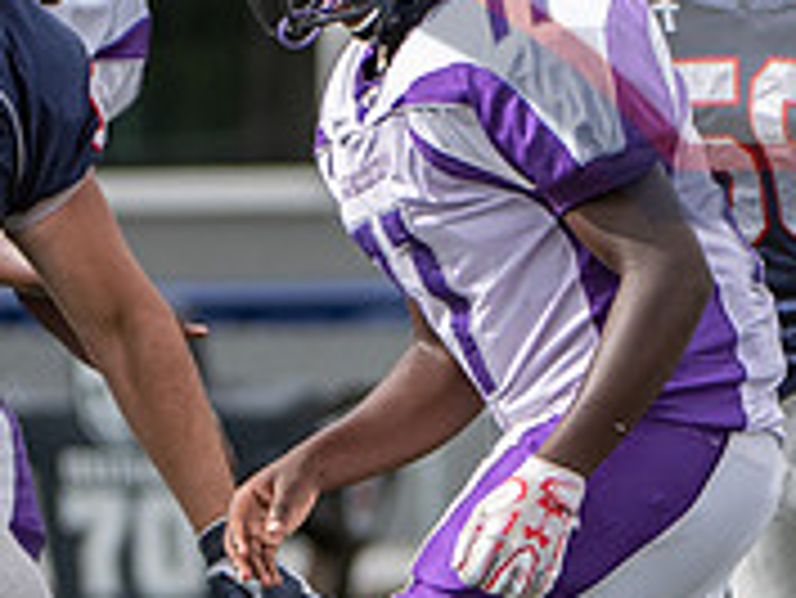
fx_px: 27406
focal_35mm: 1191
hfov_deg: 1.7
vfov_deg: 1.3
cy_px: 469
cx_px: 820
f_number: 4
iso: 80
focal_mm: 220
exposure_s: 1/1000
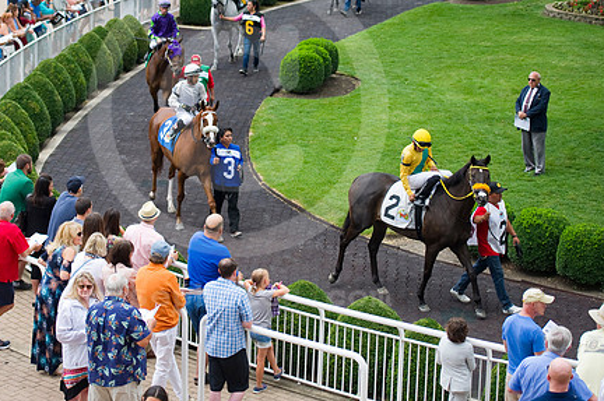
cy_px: 136
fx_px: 1575
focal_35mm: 94
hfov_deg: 21.7
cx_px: 229
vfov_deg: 14.5
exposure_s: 1/1600
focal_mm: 70
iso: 500
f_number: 3.2
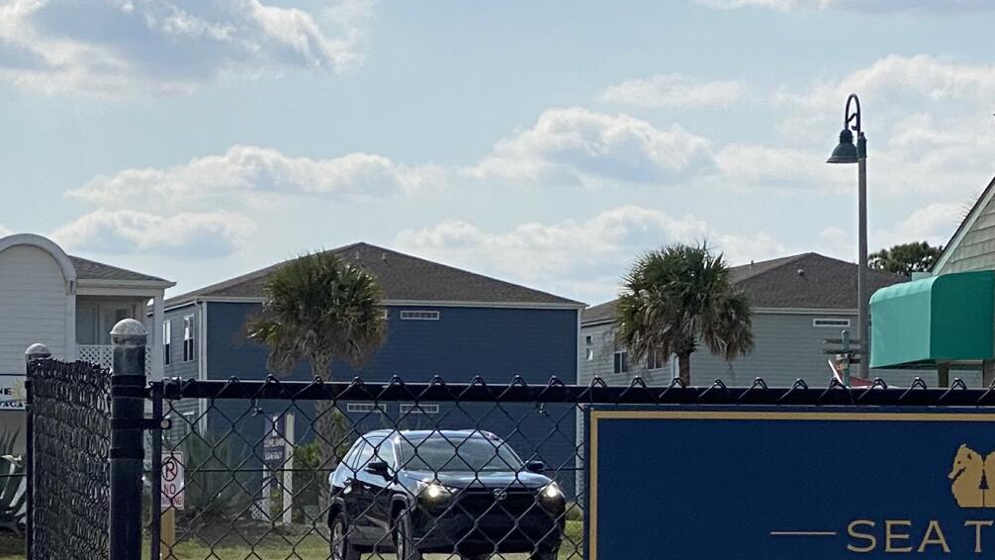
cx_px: 282
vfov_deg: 7.1
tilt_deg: -2.5
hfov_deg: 12.7
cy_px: 722
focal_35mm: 169
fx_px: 4459
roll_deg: -2.0
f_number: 2
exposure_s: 1/3984
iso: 20
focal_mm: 6
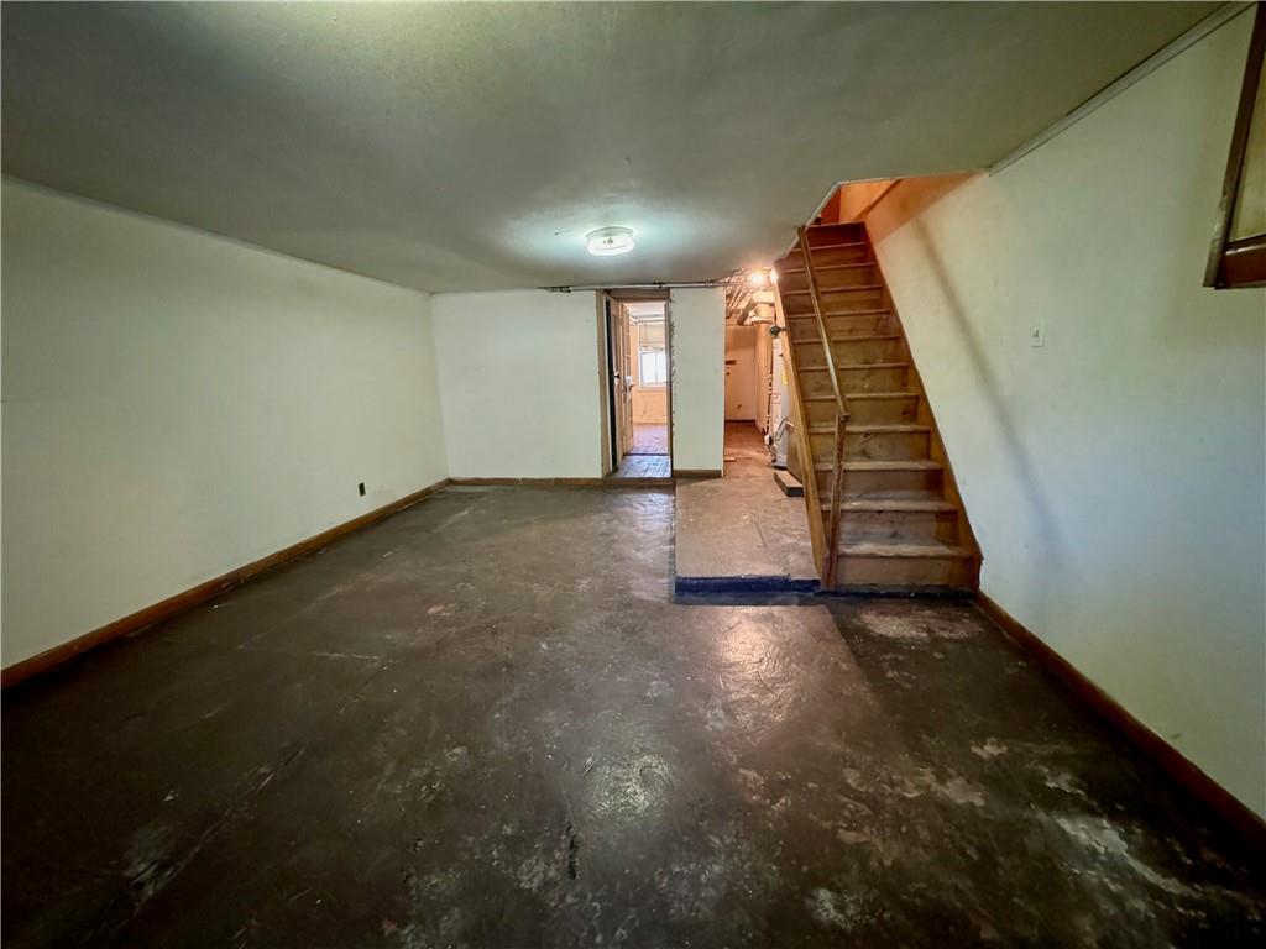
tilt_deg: -12.6
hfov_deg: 102.1
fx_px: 512
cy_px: 474
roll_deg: +1.2
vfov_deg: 85.7
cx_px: 633
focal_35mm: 14
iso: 1250
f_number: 2.2
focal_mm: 2.22
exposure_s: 1/40
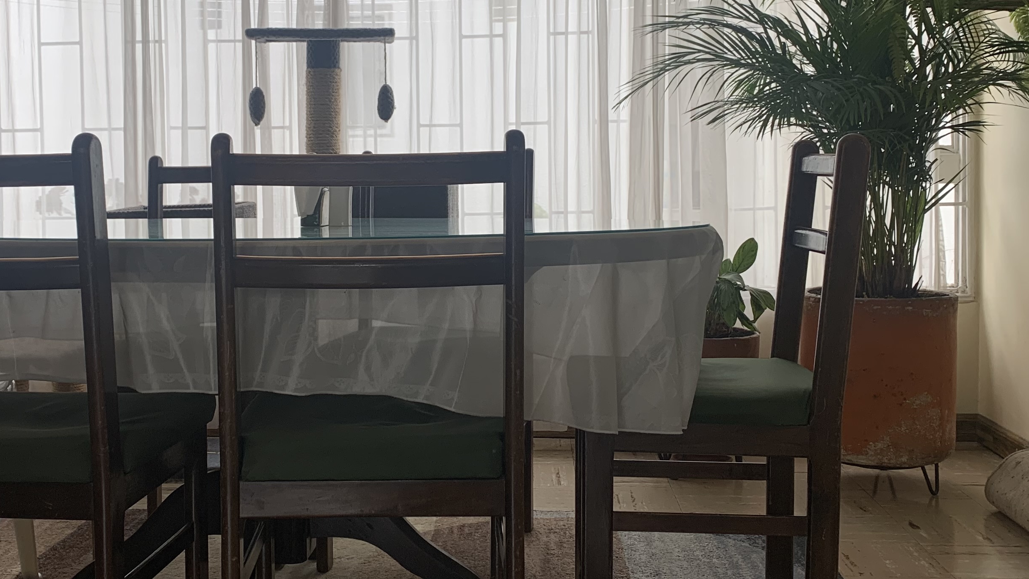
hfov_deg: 43.6
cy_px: 239
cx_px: 438
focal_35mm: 47
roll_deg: +1.0
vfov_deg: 25.4
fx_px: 1282
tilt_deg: -4.1
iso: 25
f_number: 1.8
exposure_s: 1/122
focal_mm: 4.25
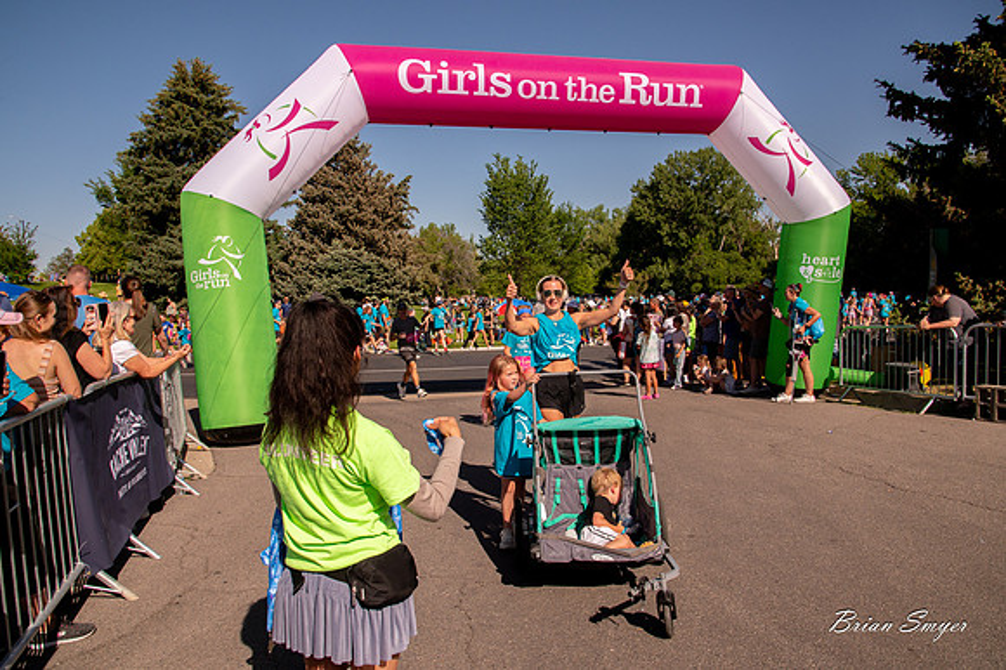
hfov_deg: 70.4
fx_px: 713
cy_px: 335
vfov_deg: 50.3
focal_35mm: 26
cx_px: 503
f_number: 11
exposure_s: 1/1600
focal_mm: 24
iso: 800
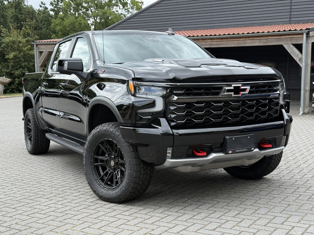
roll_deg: +0.0
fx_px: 435
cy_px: 118
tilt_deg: -6.3
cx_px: 157
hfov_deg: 39.7
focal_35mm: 48
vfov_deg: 30.3
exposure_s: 1/1543
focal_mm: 6.76
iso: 100
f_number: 1.78
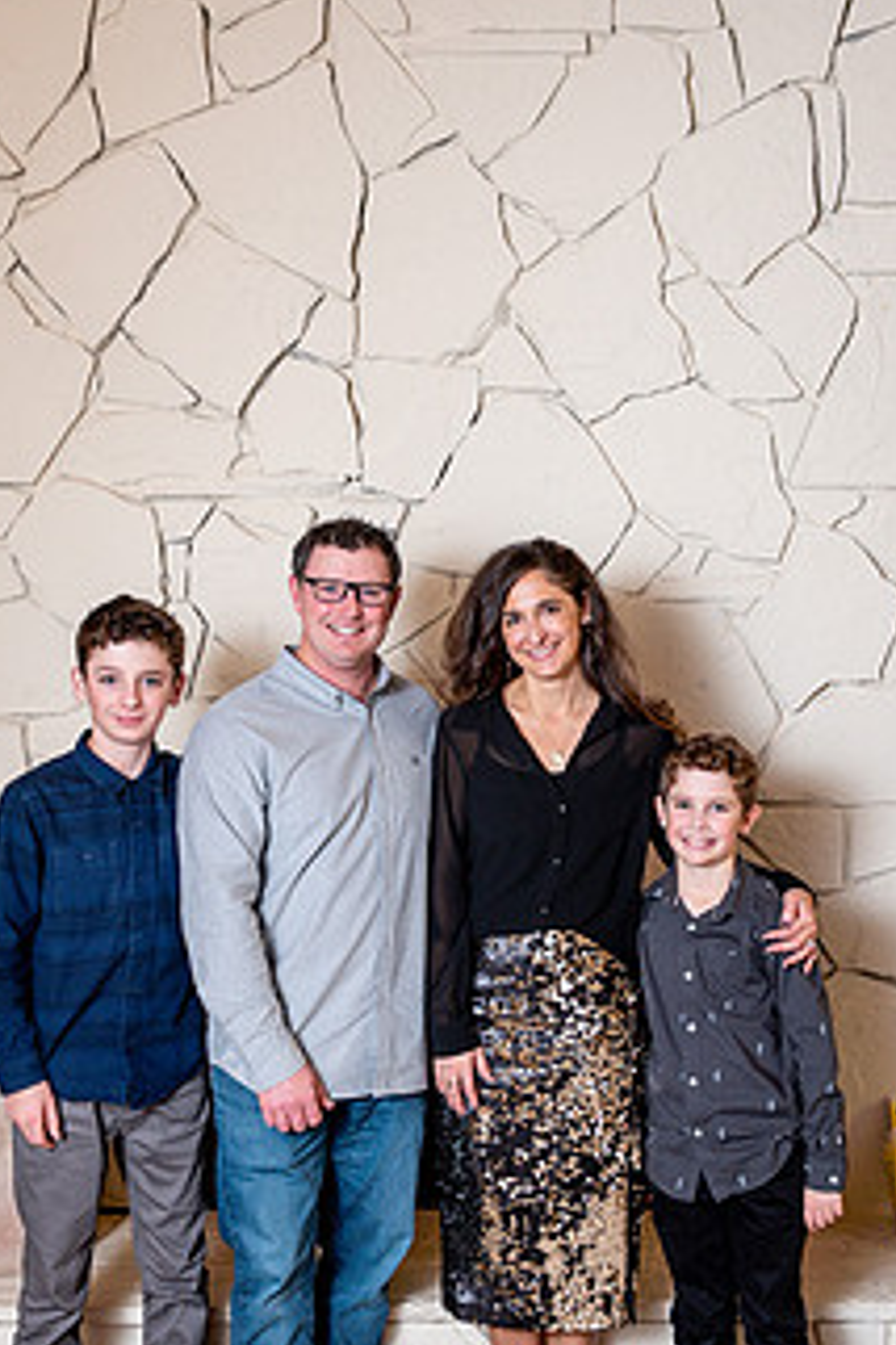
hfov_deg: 27.5
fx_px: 1829
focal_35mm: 49
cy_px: 750
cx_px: 402
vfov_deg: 40.3
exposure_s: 1/200
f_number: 5
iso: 500
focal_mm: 35
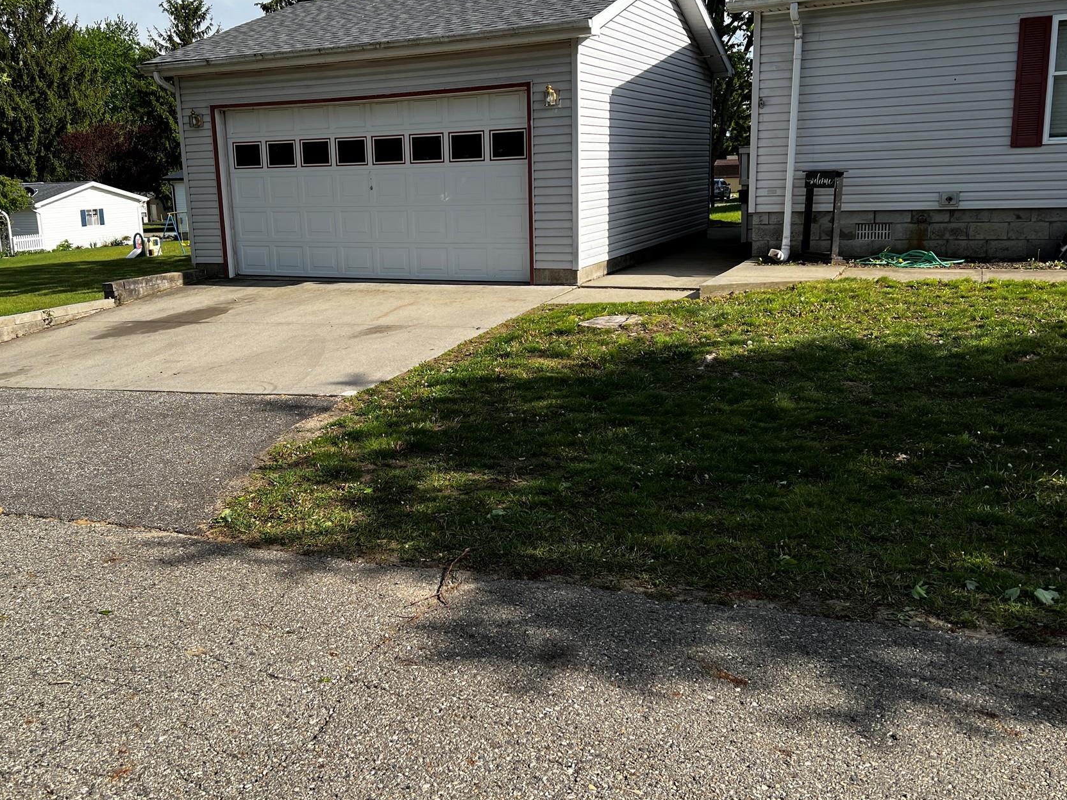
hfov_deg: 56.6
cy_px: 362
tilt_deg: -11.8
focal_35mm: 32
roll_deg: +2.2
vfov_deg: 44.1
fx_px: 986
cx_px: 460
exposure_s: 1/2841
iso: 50
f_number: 1.5
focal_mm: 5.7
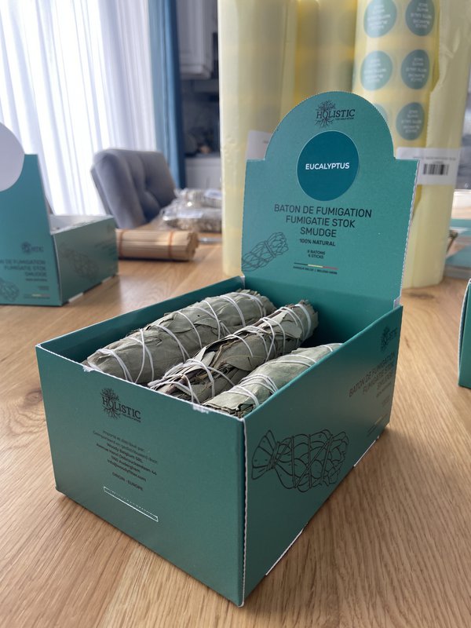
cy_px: 314
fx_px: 472
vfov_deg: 67.3
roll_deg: -0.4
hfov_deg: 53.1
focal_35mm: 26
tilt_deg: -18.2
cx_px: 236
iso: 32
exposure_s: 1/180
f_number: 1.8
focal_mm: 4.25
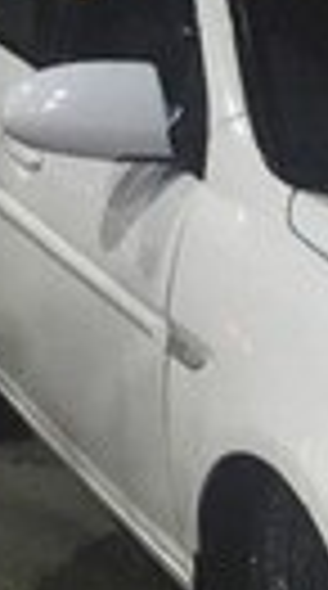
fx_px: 1869
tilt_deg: -15.2
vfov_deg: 17.9
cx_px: 696
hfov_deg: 9.3
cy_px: 329
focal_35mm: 120
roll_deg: -0.5
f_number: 2.2
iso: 250
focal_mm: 4.15
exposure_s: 1/17
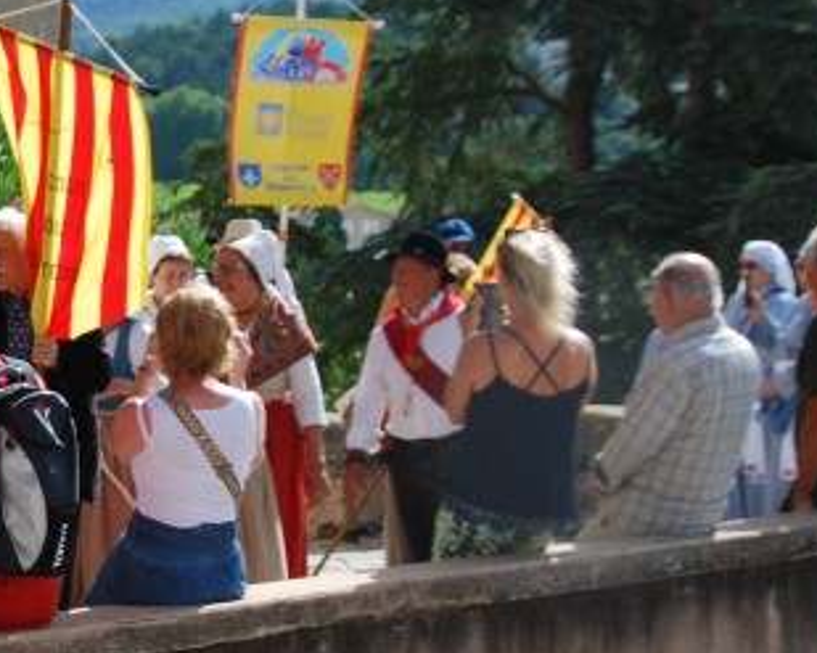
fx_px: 3553
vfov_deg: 10.5
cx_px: -119
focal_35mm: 147
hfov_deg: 12.8
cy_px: 230
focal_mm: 36
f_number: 7.1
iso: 100
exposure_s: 1/200
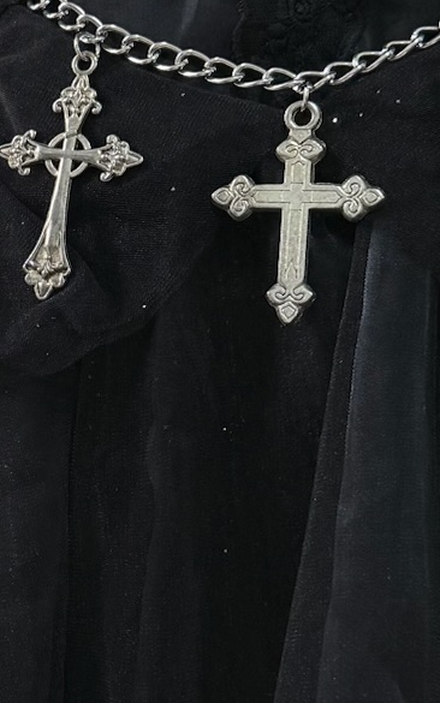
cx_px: -78
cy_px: 499
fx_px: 1706
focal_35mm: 89
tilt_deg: -6.6
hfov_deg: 14.3
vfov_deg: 23.1
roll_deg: -0.3
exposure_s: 1/121
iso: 80
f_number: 1.78
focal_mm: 6.76
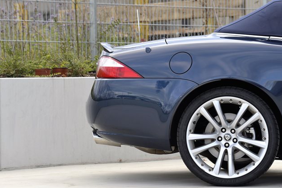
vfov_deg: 7.5
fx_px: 1442
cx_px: 157
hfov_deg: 11.2
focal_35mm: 184
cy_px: 99
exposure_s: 1/125
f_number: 5.6
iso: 280
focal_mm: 120
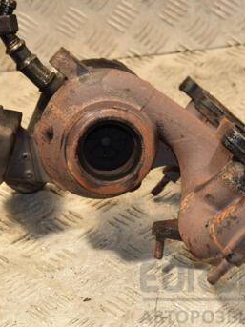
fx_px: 1143
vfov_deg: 16.3
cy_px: 151
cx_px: 122
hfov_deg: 12.2
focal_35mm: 121
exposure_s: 1/200
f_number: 5.6
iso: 800
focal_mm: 48
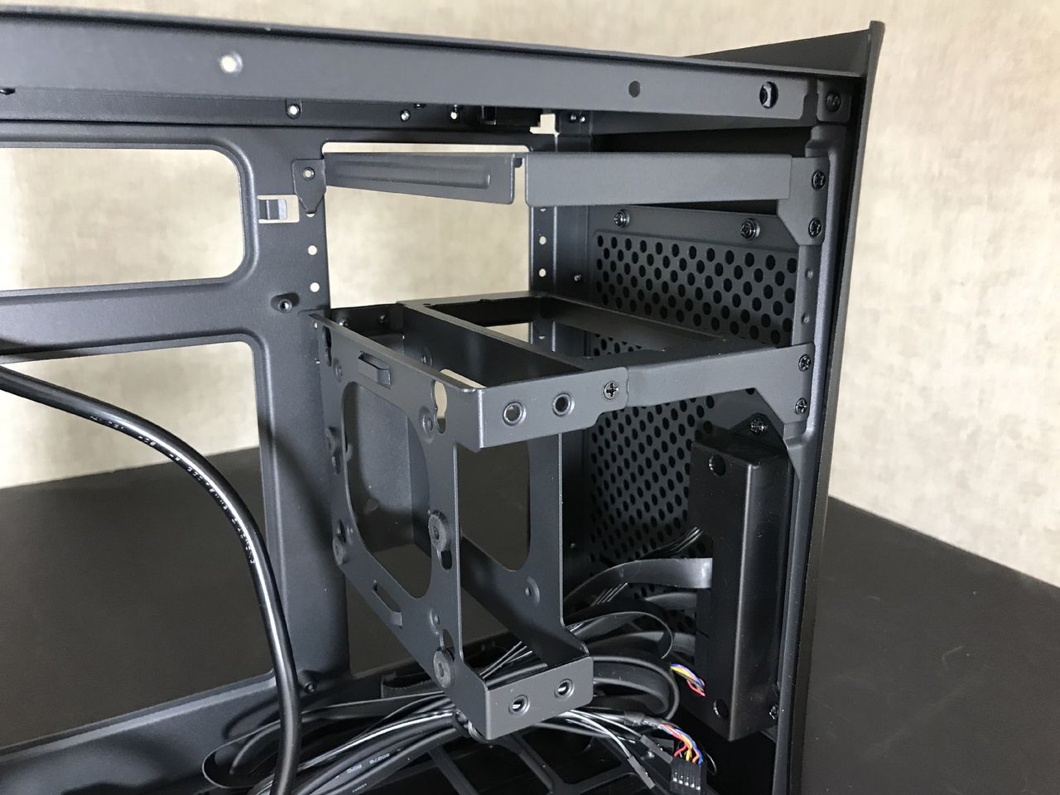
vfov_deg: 49.7
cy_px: 398
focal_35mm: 28
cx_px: 530
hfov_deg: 63.4
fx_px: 857
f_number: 1.8
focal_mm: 3.99
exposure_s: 1/15
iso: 50
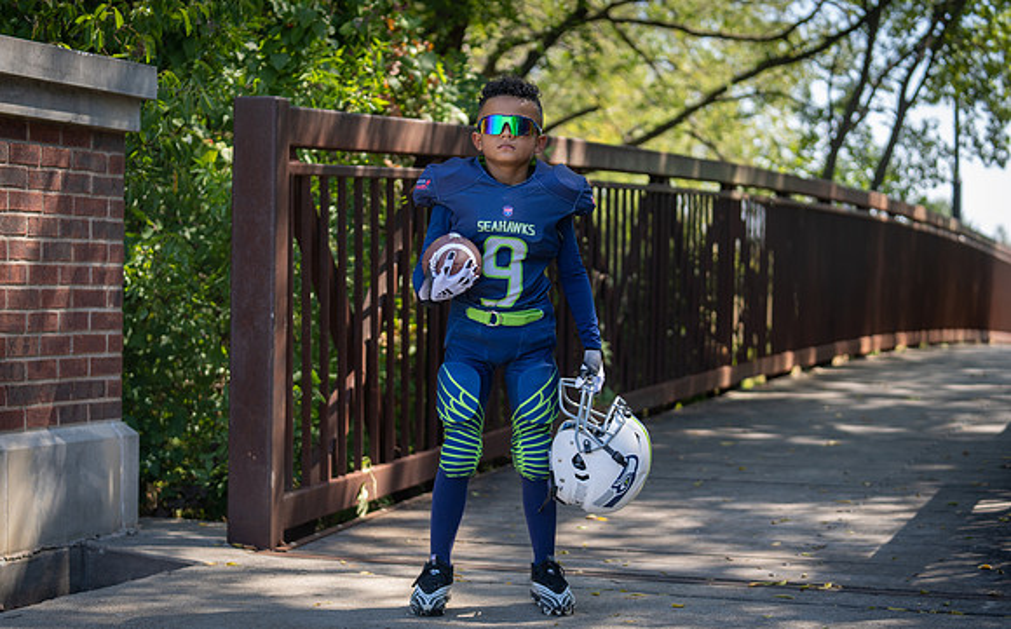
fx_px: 1993
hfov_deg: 28.5
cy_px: 338
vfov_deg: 17.9
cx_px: 506
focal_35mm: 72
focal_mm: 70
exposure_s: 1/320
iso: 100
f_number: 2.8
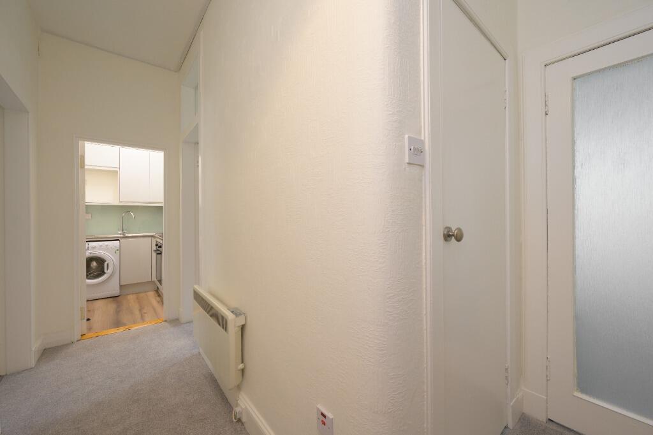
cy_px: 218
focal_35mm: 14
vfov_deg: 81.2
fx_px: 254
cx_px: 326
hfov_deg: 104.3
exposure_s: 1/10
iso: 400
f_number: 8
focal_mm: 14
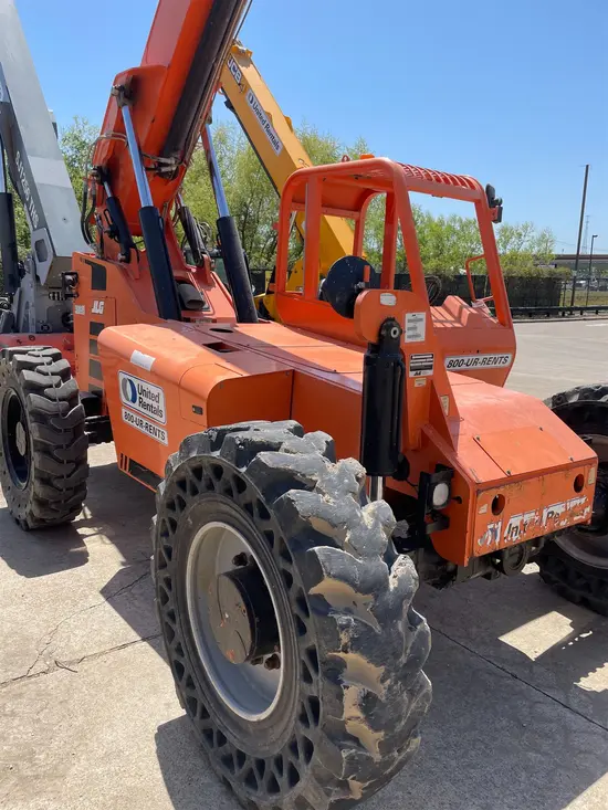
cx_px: 304
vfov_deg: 67.3
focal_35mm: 26
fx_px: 609
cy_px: 405
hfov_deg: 53.1
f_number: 1.6
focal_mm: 4.2
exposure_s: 1/2564
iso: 32
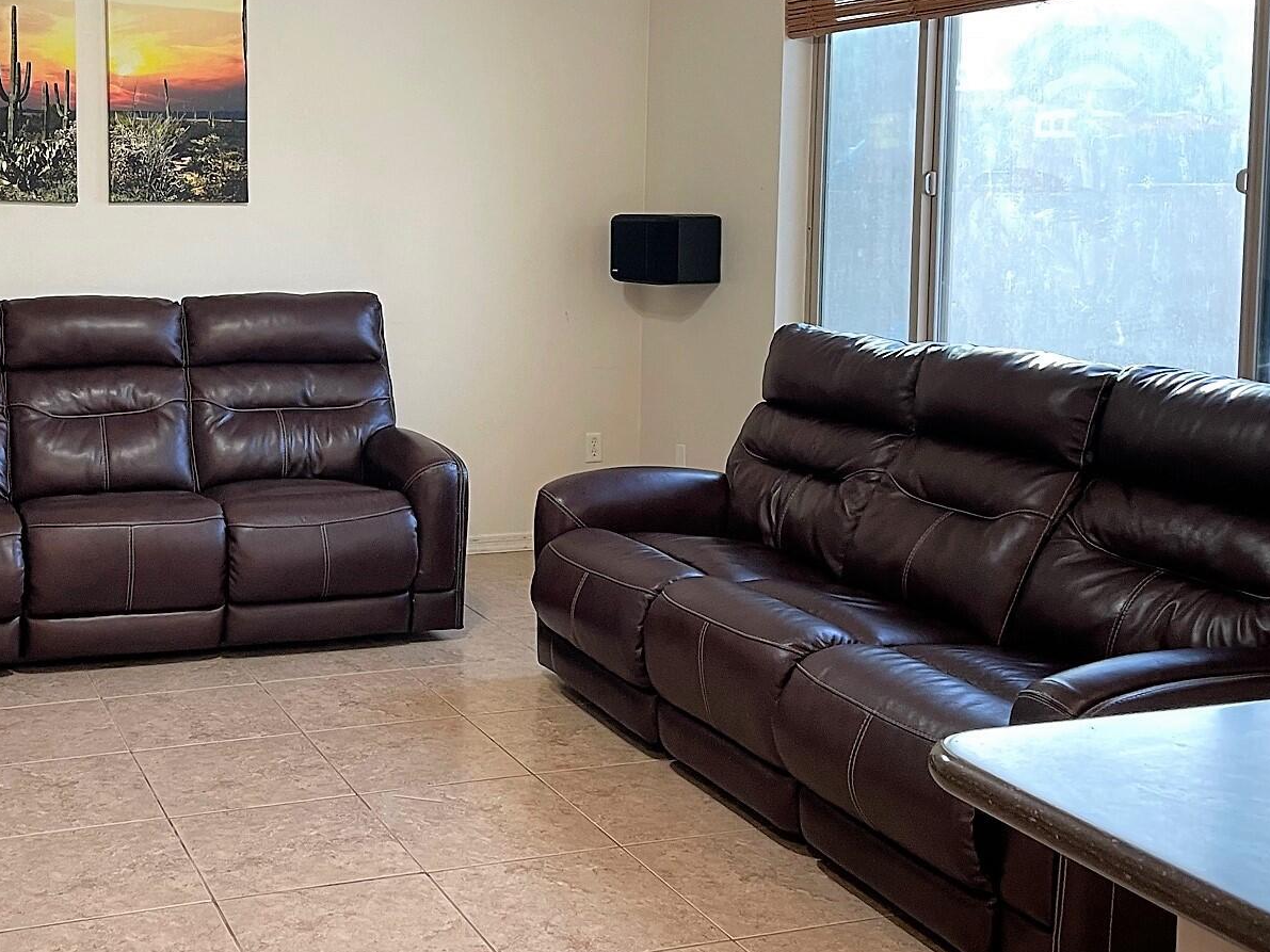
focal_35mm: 44
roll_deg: -0.5
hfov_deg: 42.1
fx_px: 1614
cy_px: 333
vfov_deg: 32.6
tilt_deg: -4.8
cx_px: 370
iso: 200
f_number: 1.6
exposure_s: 1/60
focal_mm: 4.2
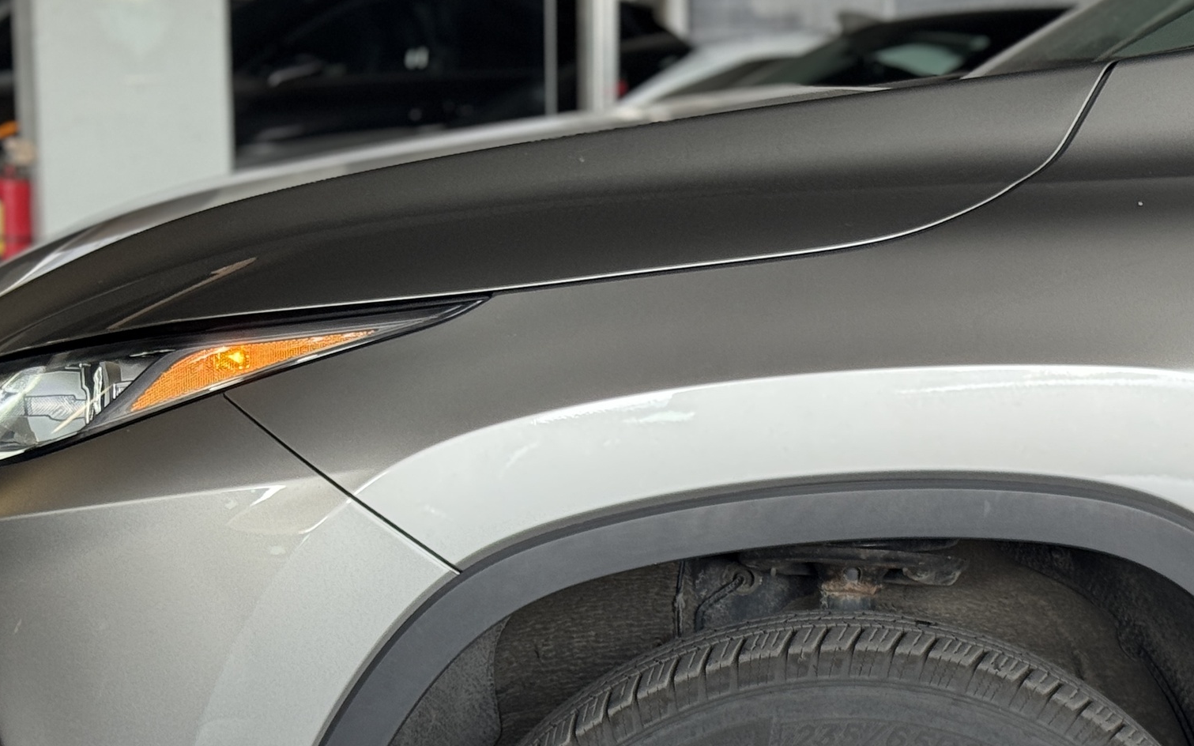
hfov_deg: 21.4
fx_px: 3156
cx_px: 729
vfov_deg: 13.3
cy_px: 759
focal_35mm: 97
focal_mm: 6.76
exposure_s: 1/121
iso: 64
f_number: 1.78
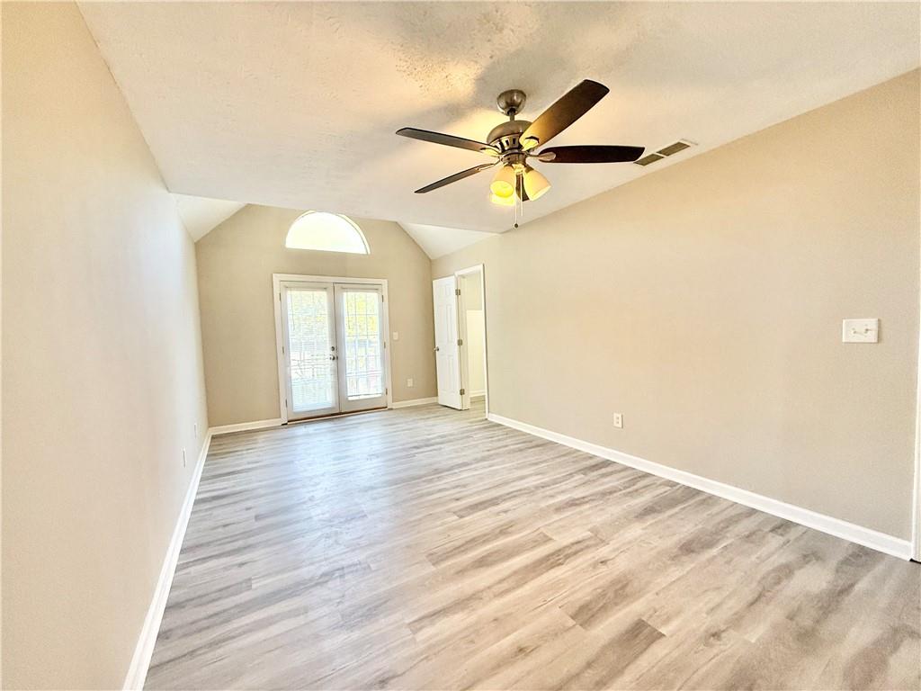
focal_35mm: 14
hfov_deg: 102.1
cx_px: 460
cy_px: 346
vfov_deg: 85.7
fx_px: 372
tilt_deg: -3.0
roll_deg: +2.5
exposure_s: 1/120
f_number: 2.2
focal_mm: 2.22
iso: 320
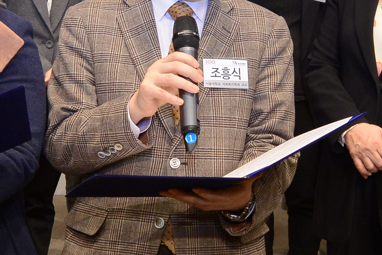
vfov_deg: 18.9
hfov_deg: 28.1
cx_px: 175
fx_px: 764
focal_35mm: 72
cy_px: 120
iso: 1600
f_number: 5
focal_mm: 14
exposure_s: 1/160
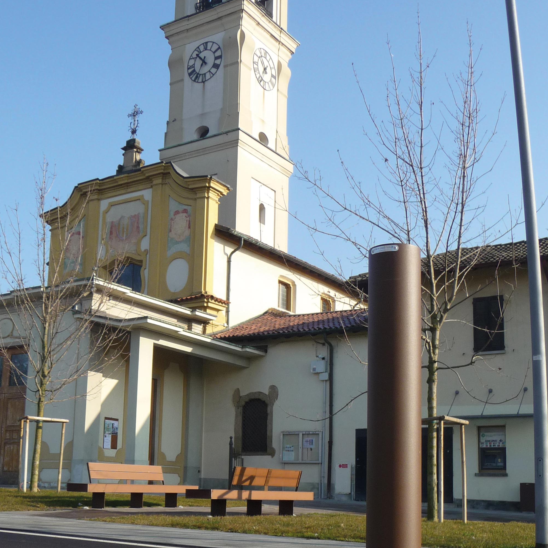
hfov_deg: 36.7
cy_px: 359
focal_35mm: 46
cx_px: 237
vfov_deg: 36.5
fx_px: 824
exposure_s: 1/640
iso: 100
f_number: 3.4
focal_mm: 5
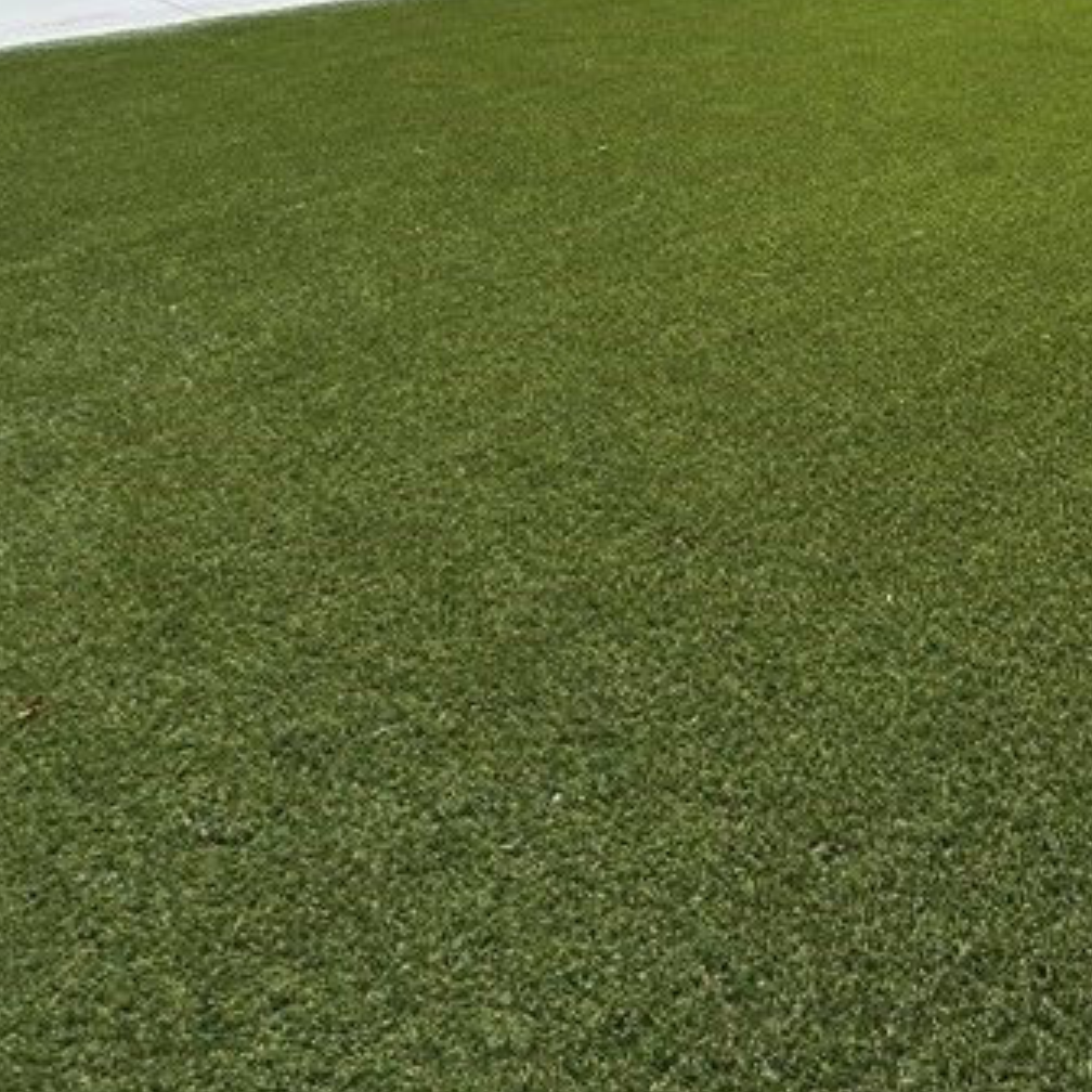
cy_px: -84
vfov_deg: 39.4
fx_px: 1249
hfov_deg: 40.6
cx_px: 1118
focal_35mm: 35
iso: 50
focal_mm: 2.2
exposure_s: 1/2371
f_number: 2.2
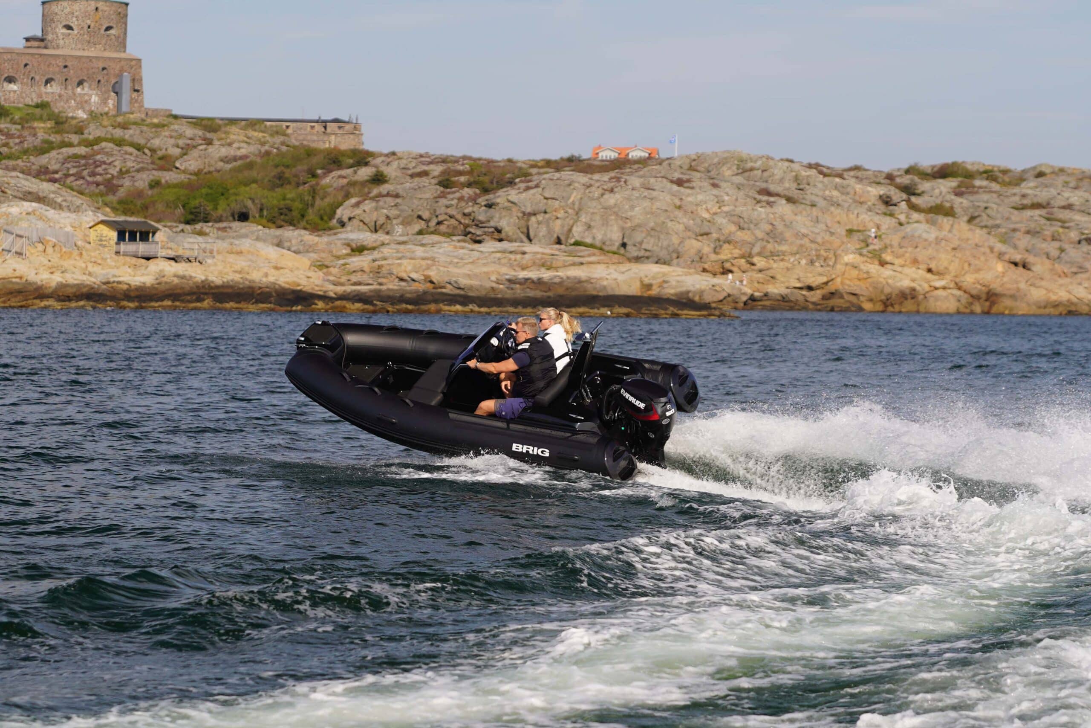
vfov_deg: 13.0
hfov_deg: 19.5
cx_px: 546
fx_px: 3182
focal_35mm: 105
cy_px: 364
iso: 200
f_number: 4
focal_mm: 70
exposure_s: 1/800
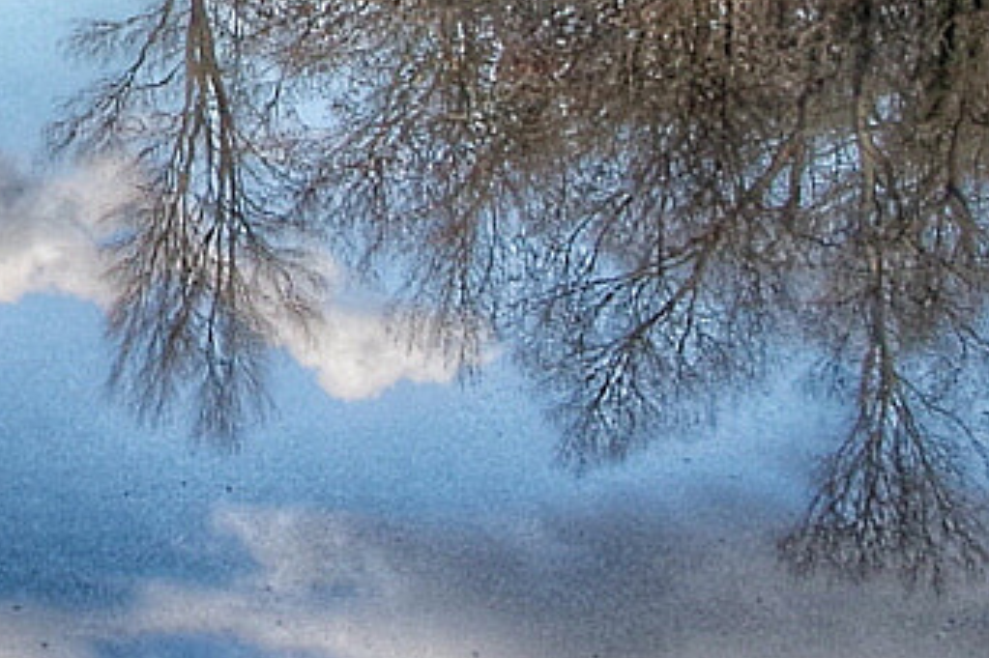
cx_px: -255
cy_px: -215
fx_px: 3213
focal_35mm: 117
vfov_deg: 11.4
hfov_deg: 16.6
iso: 800
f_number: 5.6
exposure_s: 1/1250
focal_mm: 17
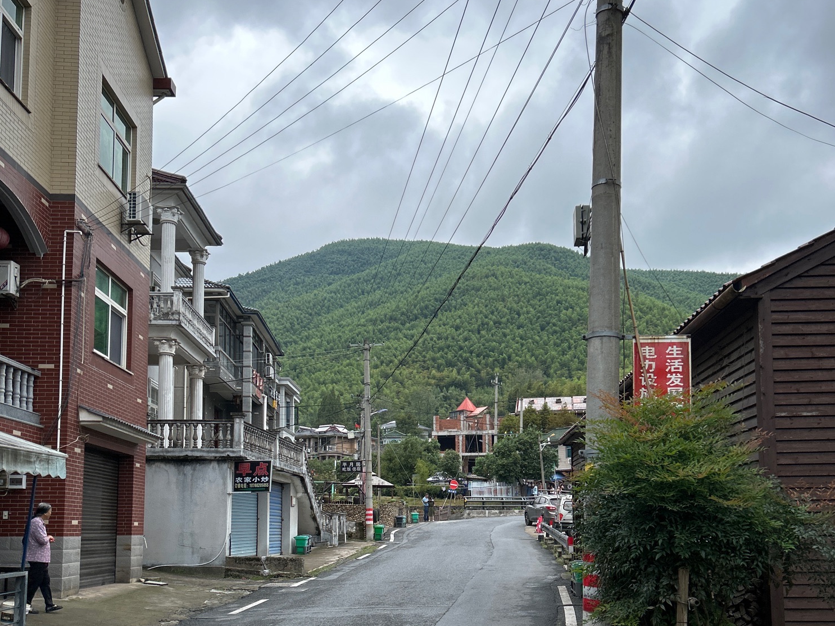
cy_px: 437
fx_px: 844
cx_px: 418
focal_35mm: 35
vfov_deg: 40.0
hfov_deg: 52.6
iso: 50
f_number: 1.5
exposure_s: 1/2045
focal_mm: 5.7
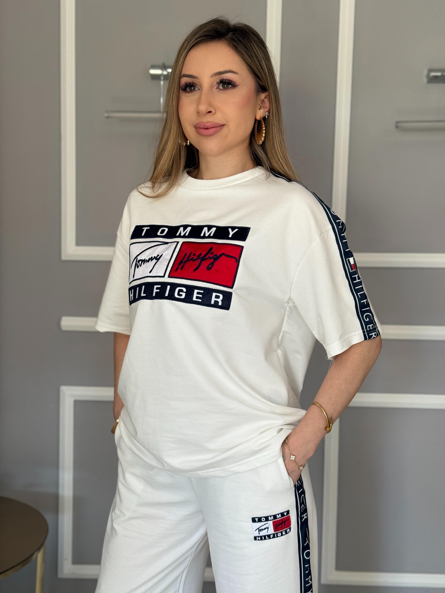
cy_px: 296
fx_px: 823
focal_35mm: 48
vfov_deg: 39.7
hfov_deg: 30.3
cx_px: 222
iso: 100
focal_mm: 6.76
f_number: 1.78
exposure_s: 1/60
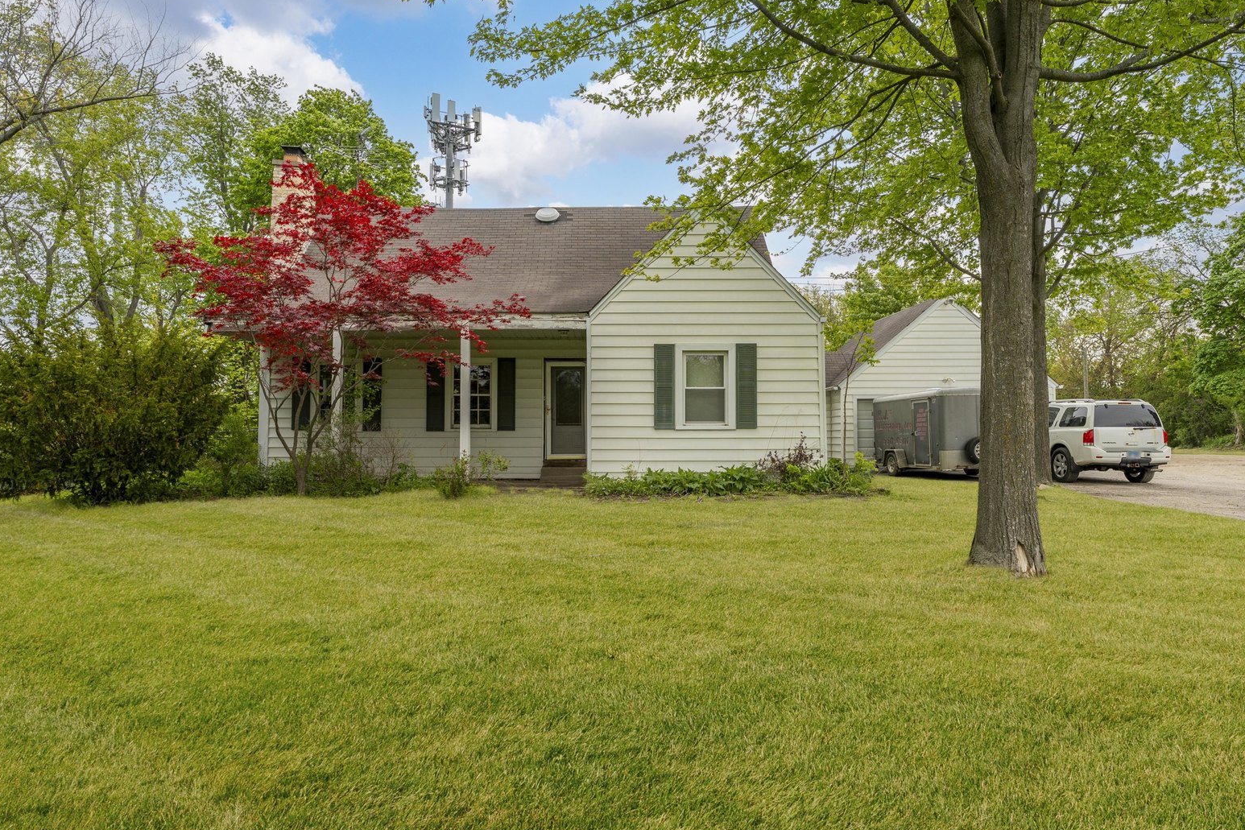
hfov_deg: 77.2
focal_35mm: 23
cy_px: 400
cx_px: 609
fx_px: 779
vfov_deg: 56.1
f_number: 9
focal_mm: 21.5
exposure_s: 1/200
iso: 200
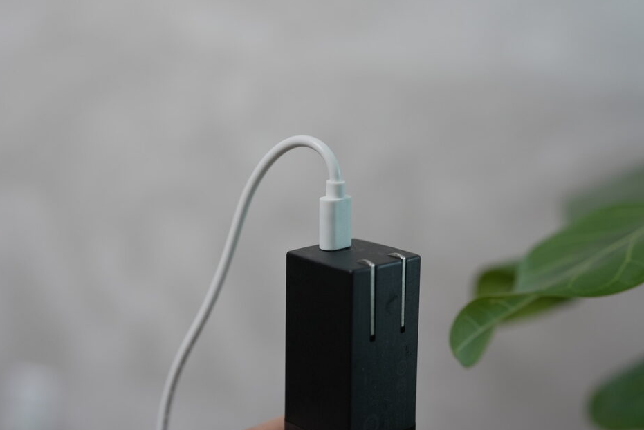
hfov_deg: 36.2
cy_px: 201
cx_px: 312
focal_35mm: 55
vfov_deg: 24.6
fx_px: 984
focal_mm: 50
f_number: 3.2
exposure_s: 1/80
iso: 640
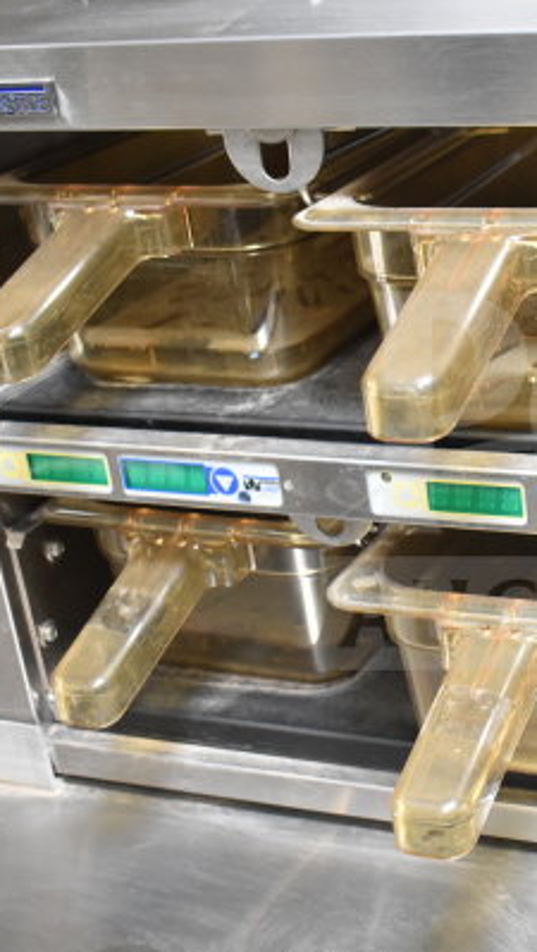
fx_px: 1637
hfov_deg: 18.0
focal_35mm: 65
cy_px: 481
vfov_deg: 32.4
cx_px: 587
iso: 1600
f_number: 4
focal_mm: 27
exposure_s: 1/40
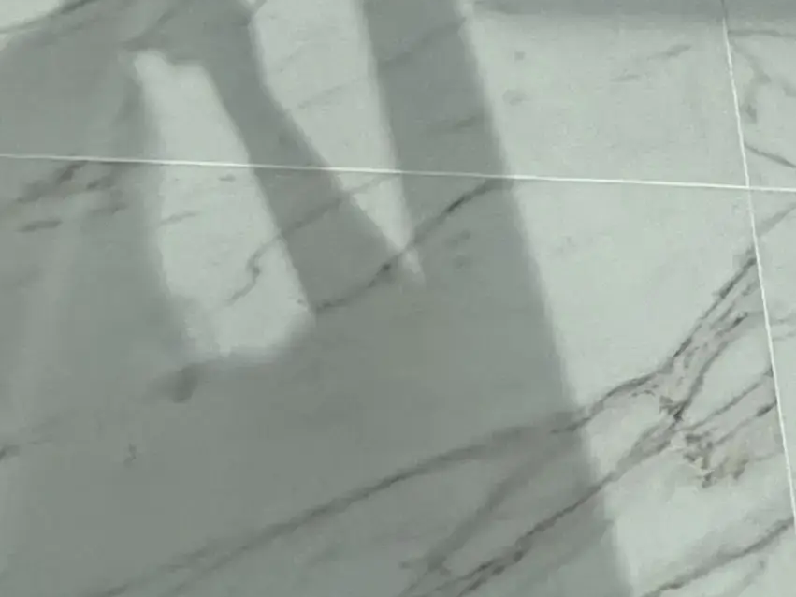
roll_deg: +1.1
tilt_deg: -2.0
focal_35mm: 94
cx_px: 367
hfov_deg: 20.9
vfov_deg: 10.1
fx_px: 2161
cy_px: -1344
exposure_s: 1/502
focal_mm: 2.22
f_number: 2.2
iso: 50
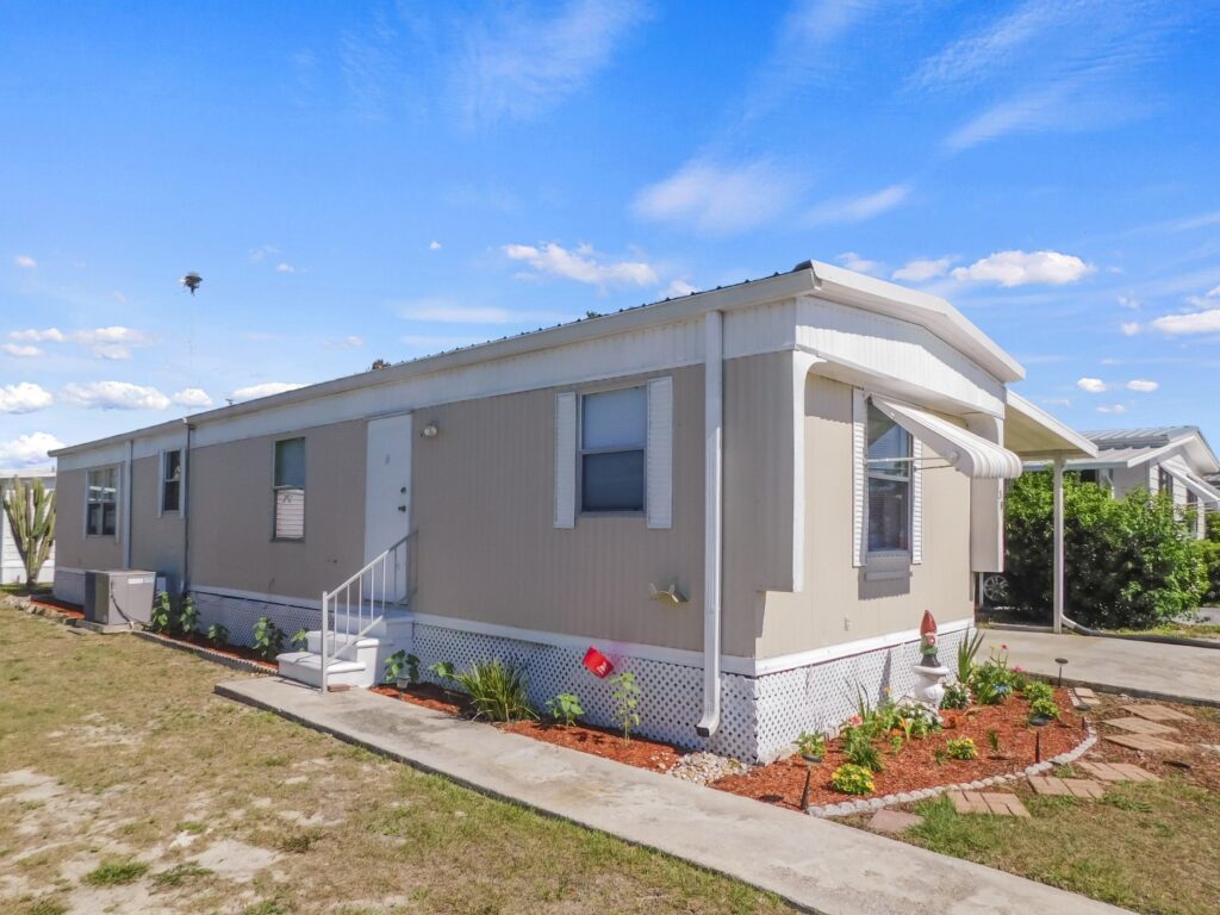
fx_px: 811
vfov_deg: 58.9
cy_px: 458
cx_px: 610
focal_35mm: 23
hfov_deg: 73.9
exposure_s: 1/640
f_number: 6
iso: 125
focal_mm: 4
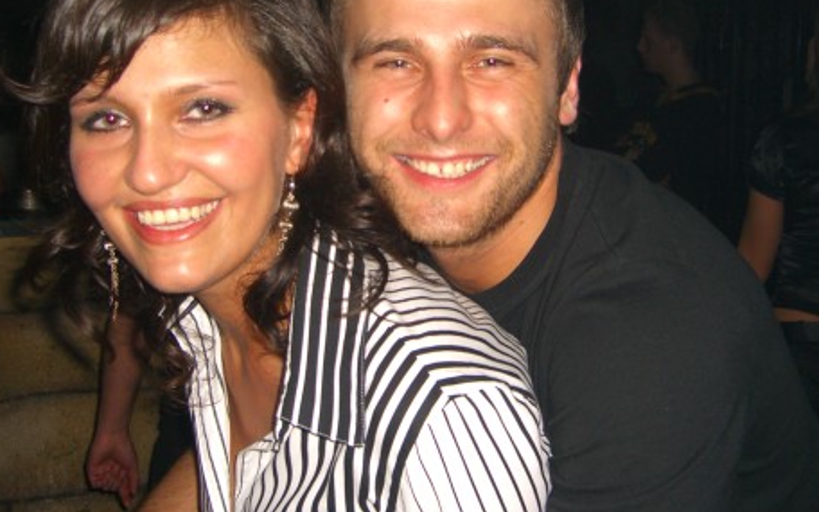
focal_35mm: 53
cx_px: 431
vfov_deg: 24.4
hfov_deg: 38.2
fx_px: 1183
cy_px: 214
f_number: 2.8
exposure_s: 1/60
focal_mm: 7.9
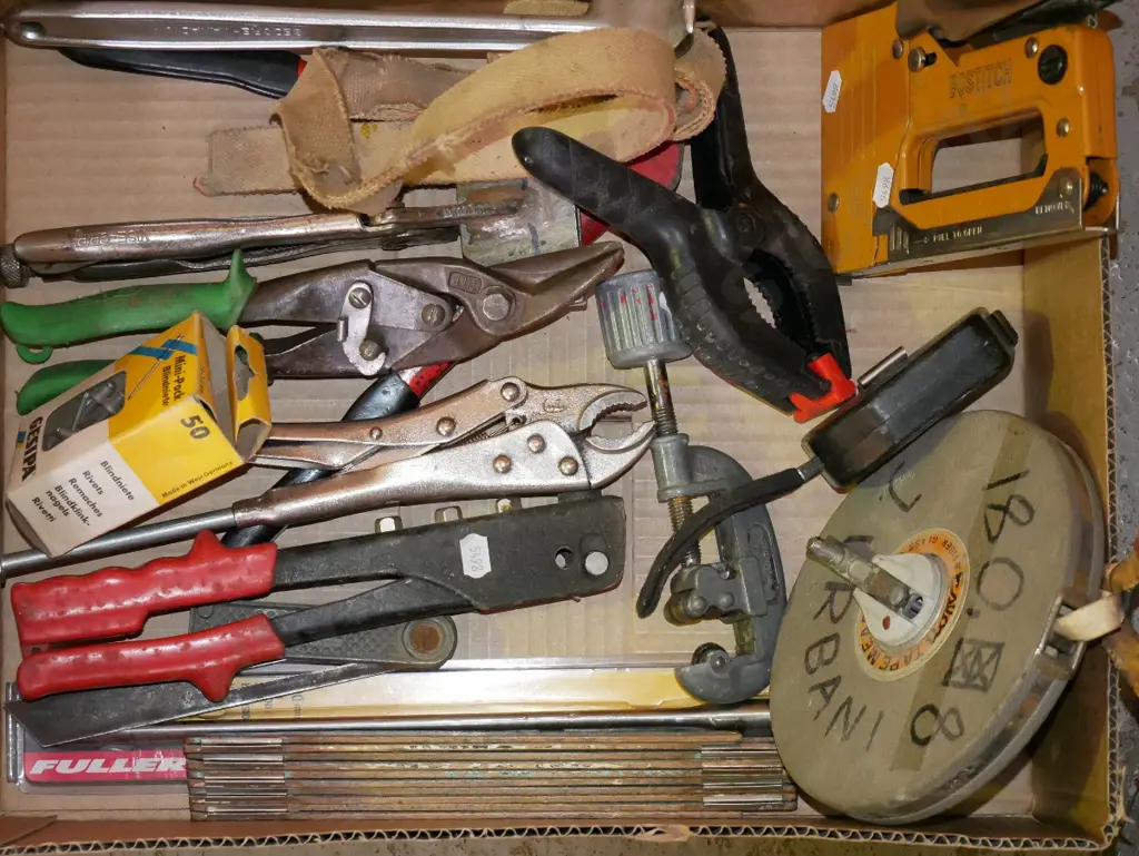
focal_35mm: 84
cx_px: 570
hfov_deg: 23.3
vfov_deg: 17.6
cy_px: 428
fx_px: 2765
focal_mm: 42
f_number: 5.5
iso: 3200
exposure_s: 1/80
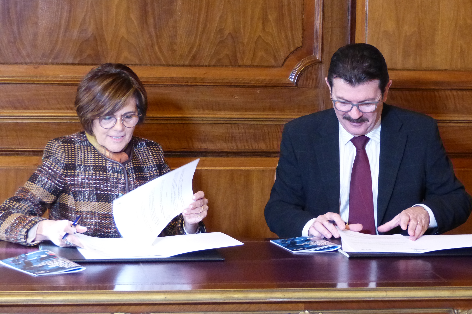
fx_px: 1495
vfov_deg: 12.0
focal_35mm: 114
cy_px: 146
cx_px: 237
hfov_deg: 17.9
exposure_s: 1/50
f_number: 2.8
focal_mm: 19.6
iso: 800
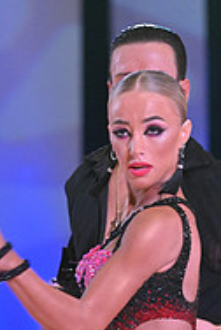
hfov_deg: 2.6
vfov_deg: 3.9
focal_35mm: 524
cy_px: 456
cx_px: 94
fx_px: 4807
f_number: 5
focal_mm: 170
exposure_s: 1/400
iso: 4000
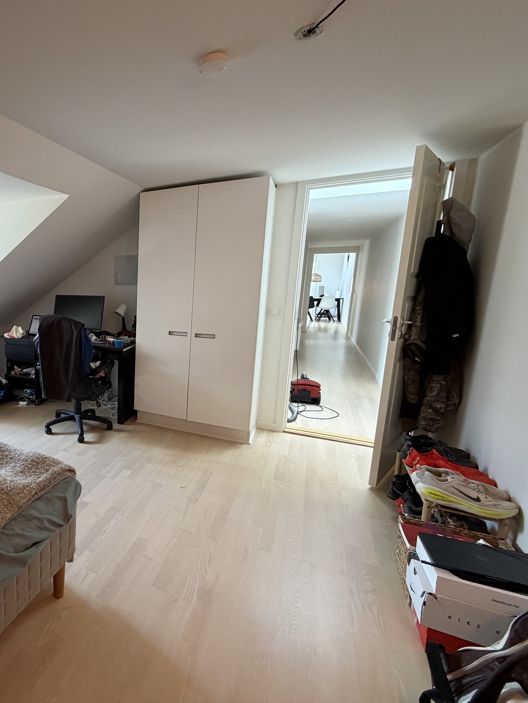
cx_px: 74
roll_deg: +0.4
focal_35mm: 19
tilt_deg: -10.1
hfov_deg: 60.4
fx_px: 386
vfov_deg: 84.7
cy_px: 348
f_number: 2.2
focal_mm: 2.22
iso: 400
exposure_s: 1/60
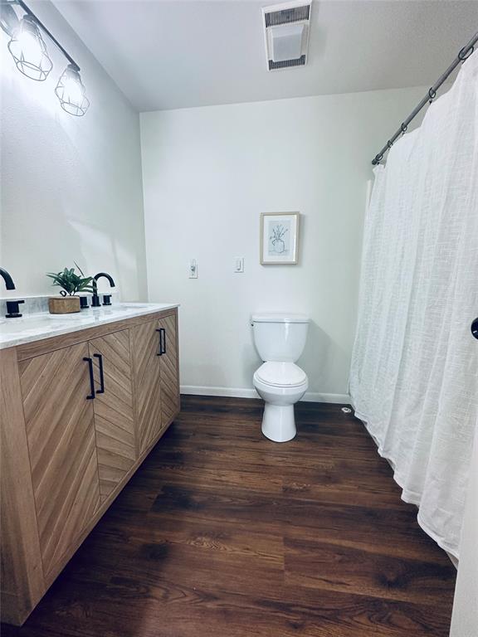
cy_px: 318
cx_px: 239
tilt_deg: -8.1
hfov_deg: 85.7
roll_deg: +0.4
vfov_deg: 102.1
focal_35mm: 14
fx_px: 258
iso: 200
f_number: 2.2
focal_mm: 2.22
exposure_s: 1/120
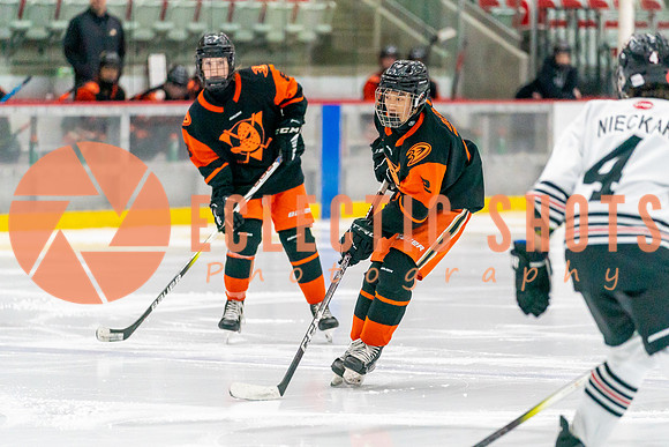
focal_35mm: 270
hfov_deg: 7.6
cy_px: 286
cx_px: 358
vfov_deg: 5.1
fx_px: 5021
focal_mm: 186
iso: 3200
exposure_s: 1/1250
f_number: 2.8
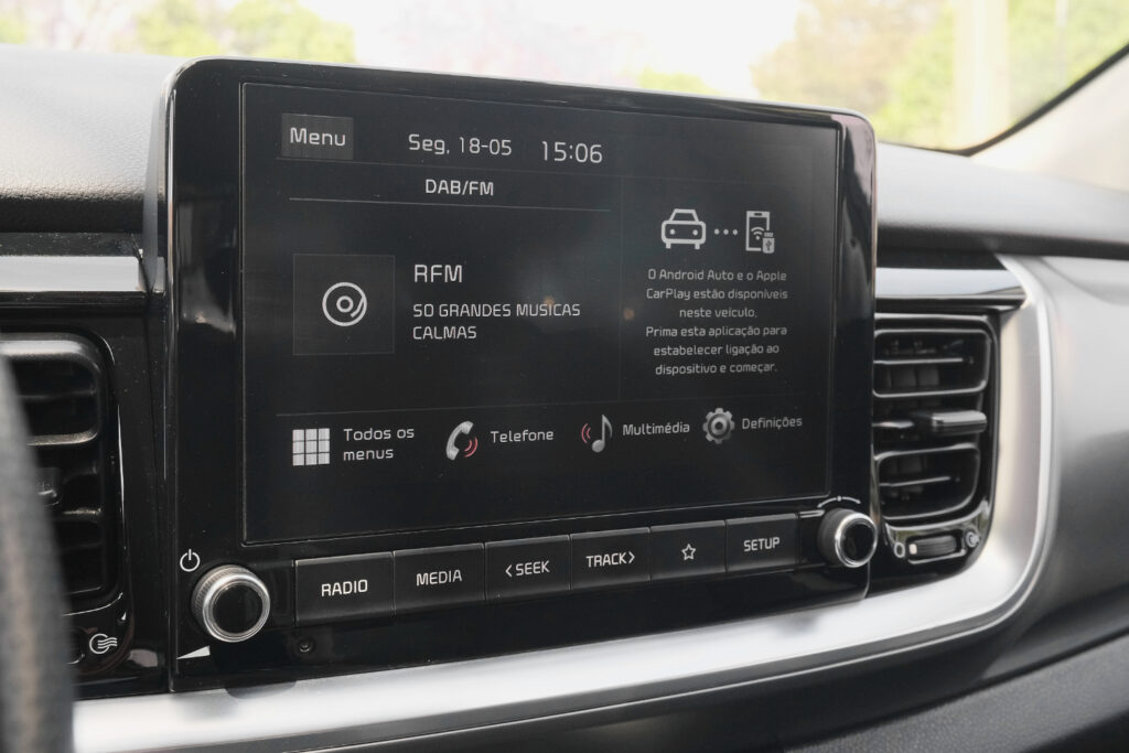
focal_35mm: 42
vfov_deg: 31.9
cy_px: 376
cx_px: 564
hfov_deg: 46.4
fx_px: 1317
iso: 2000
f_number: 9
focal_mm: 28
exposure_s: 1/125
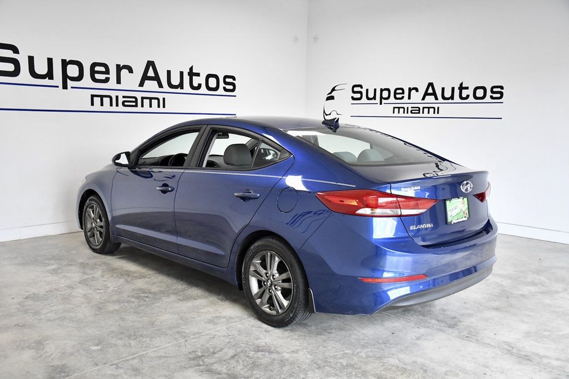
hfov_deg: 57.2
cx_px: 284
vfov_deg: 40.0
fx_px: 522
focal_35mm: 33
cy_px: 190
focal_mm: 22
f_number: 4
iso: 2500
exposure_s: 1/1000
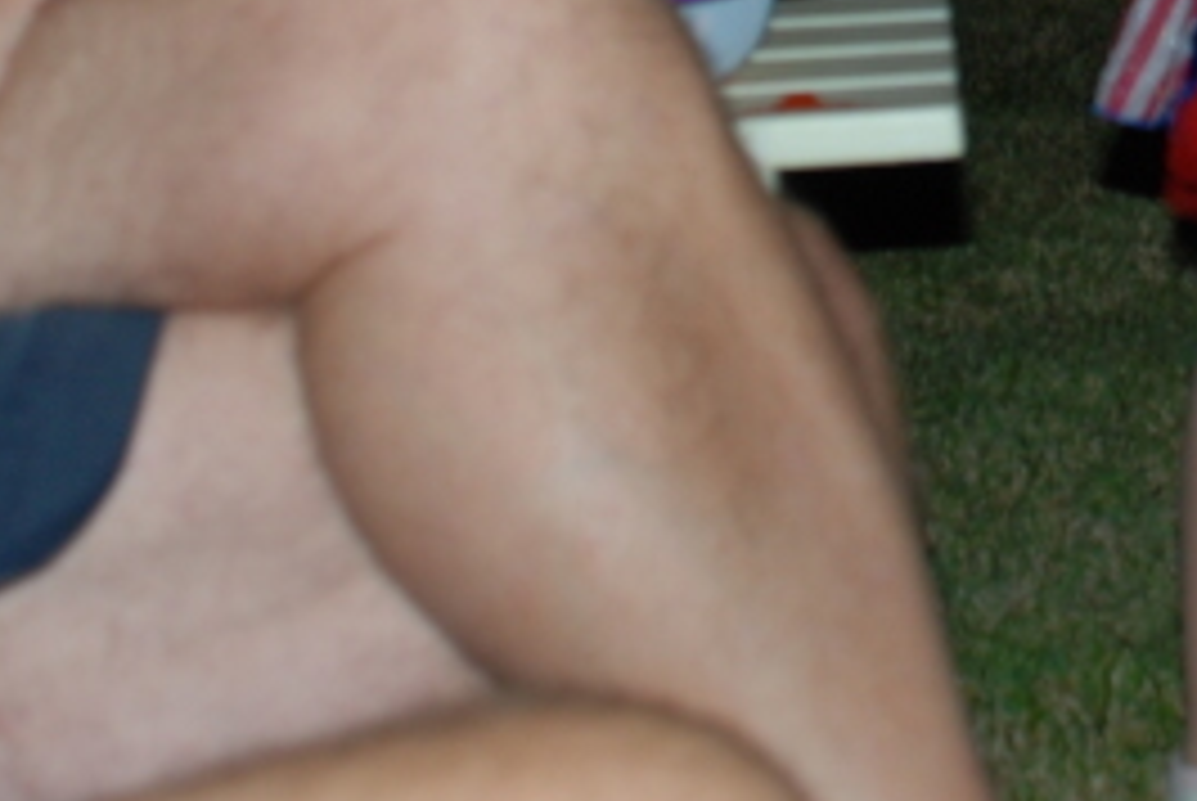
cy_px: -461
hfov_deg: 13.3
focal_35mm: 150
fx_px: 4993
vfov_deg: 8.9
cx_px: 1436
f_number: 4
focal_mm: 26
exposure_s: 1/60
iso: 200
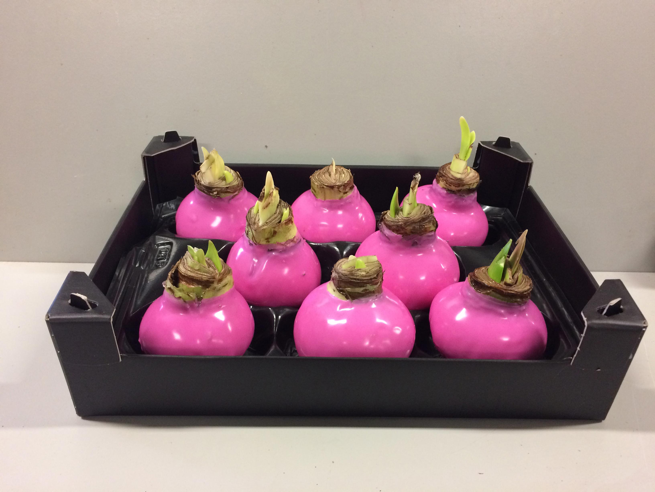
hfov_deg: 61.7
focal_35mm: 29
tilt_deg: -21.3
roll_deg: -1.8
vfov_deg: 48.2
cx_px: 328
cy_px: 246
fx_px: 549
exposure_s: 1/33
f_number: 2.2
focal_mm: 4.15
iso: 250
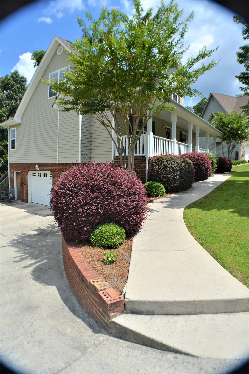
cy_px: 187
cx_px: 124
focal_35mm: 27
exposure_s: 1/320
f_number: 9
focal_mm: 18
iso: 100
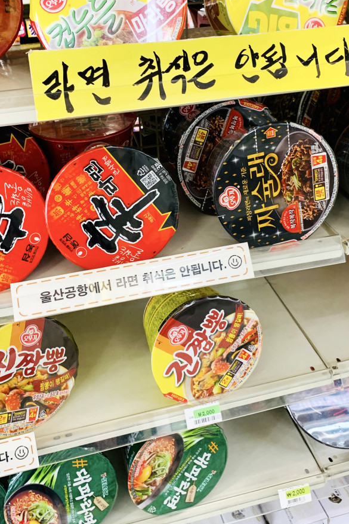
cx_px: 173
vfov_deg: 51.5
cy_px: 207
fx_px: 538
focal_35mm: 37
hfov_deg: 36.0
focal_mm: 4.25
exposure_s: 1/60
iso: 125
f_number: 1.8
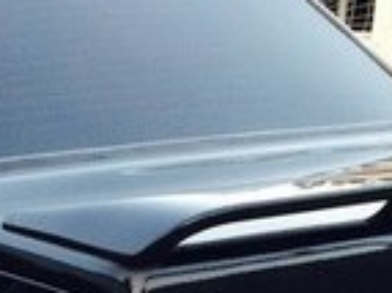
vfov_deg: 10.4
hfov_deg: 14.4
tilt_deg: -18.4
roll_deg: -1.4
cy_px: 516
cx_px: -36
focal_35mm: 134
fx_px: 1516
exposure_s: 1/33
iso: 50
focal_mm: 4.15
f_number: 2.2
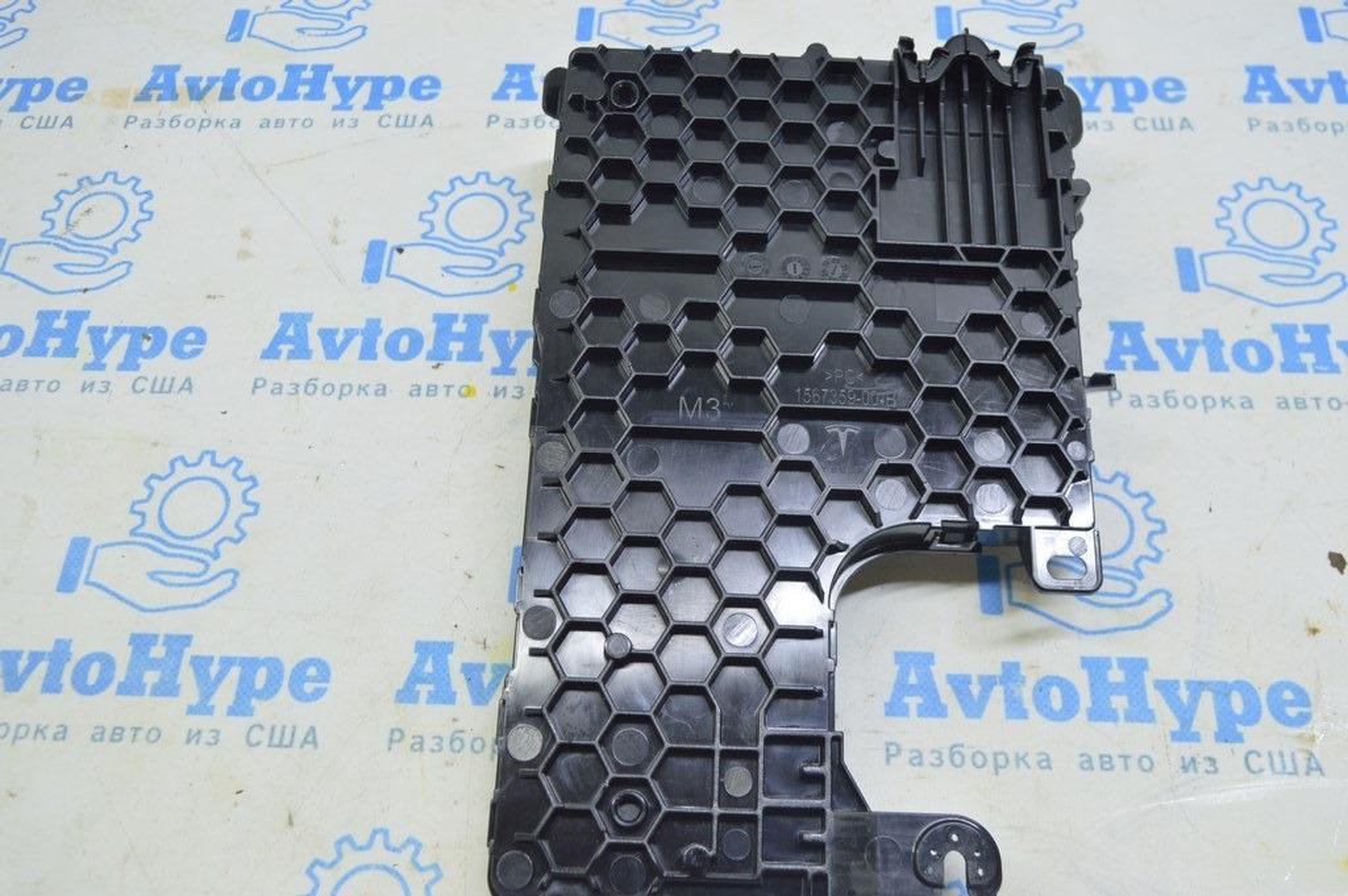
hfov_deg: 57.3
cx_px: 674
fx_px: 1235
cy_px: 448
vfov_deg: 39.9
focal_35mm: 33
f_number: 5.6
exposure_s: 1/20
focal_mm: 22
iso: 400
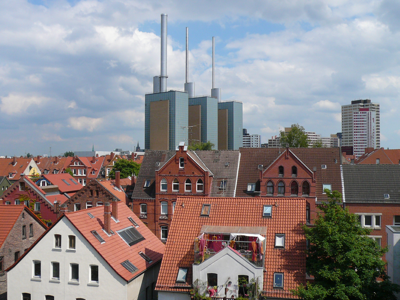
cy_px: 150
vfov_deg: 36.8
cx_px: 200
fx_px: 451
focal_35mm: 39
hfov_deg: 47.9
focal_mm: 5.2
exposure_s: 1/250
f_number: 9
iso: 100
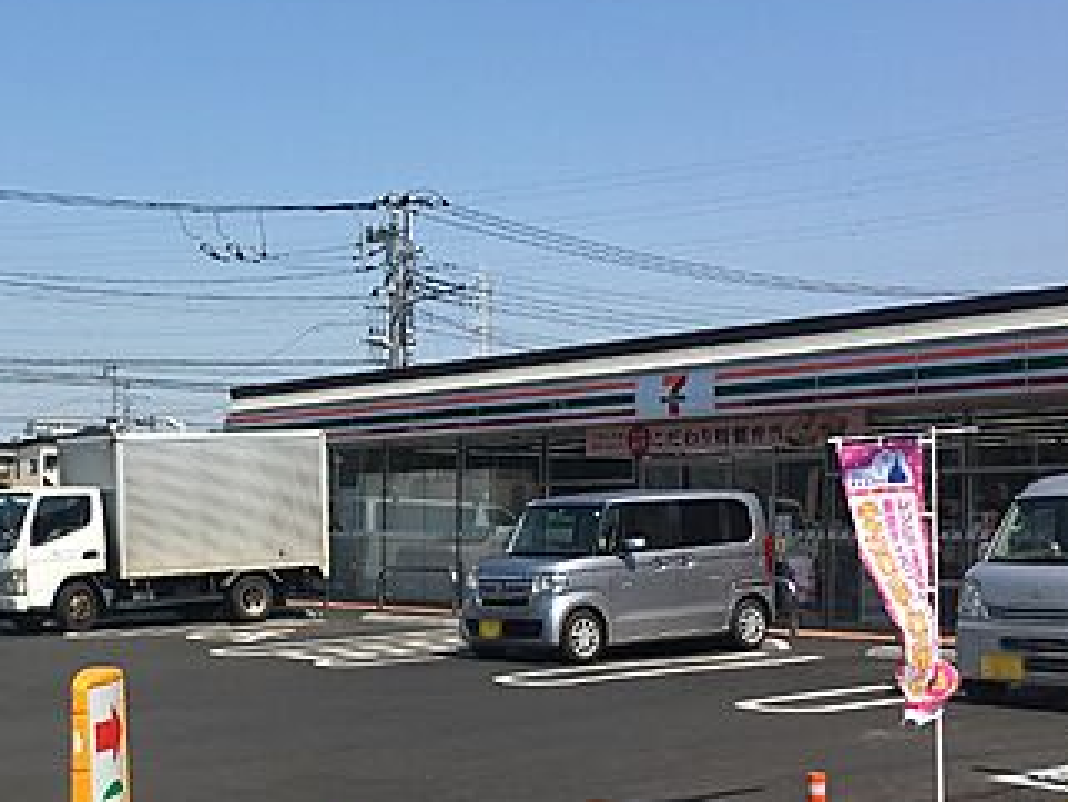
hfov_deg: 33.1
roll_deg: +1.2
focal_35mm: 56
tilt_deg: -3.5
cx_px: 180
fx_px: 1728
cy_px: 564
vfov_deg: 25.9
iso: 25
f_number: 2.2
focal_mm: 4.15
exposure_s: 1/1672
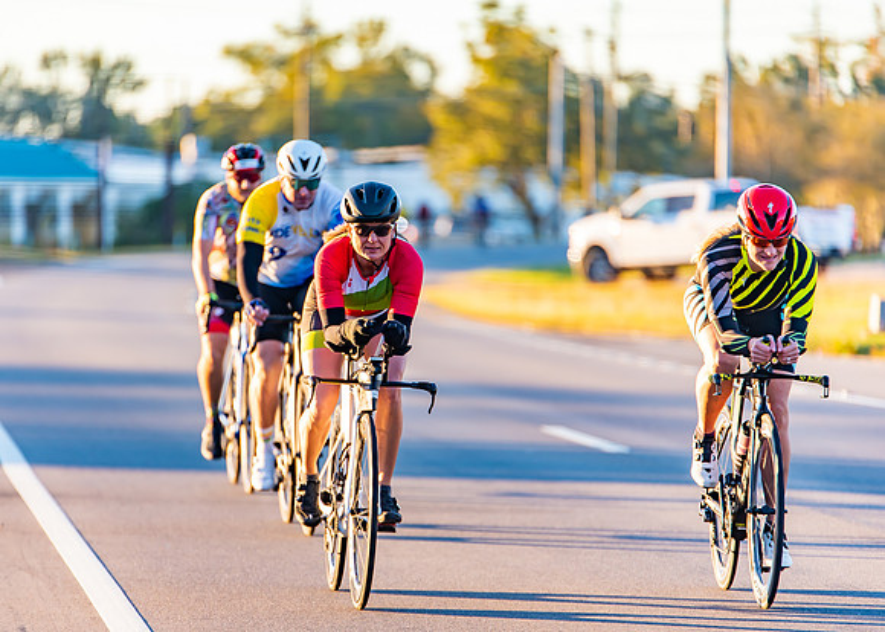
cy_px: 295
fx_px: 5828
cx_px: 368
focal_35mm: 232
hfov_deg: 8.7
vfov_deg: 6.2
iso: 250
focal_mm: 200
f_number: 2.8
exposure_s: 1/500
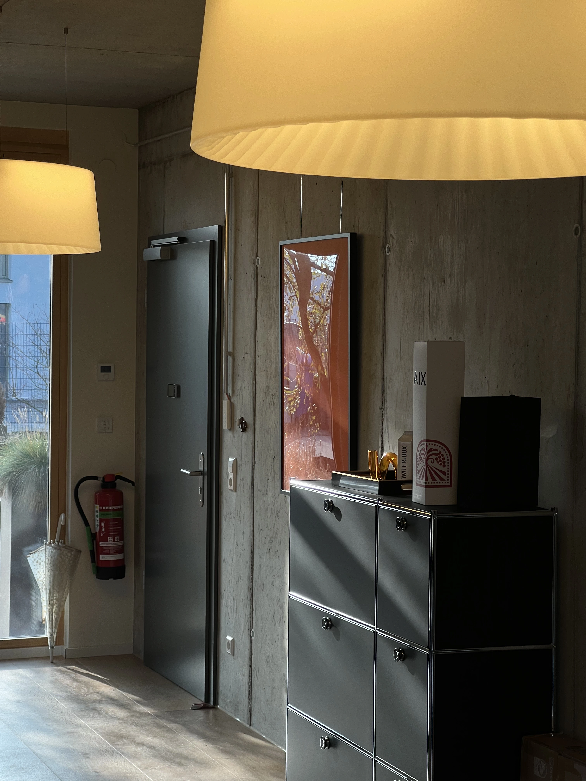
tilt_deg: -0.1
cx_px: 293
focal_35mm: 77
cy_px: 390
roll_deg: -0.5
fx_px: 1738
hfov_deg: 19.1
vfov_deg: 25.3
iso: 32
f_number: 2.8
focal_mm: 9
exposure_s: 1/100
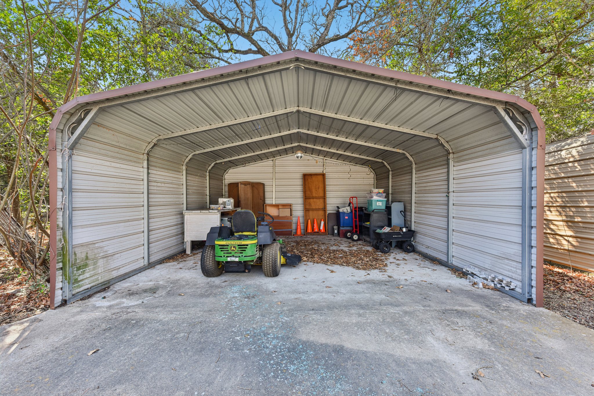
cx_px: 297
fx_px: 264
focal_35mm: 16
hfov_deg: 96.7
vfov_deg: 73.7
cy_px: 198
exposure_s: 1/80
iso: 400
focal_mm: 16
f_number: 8
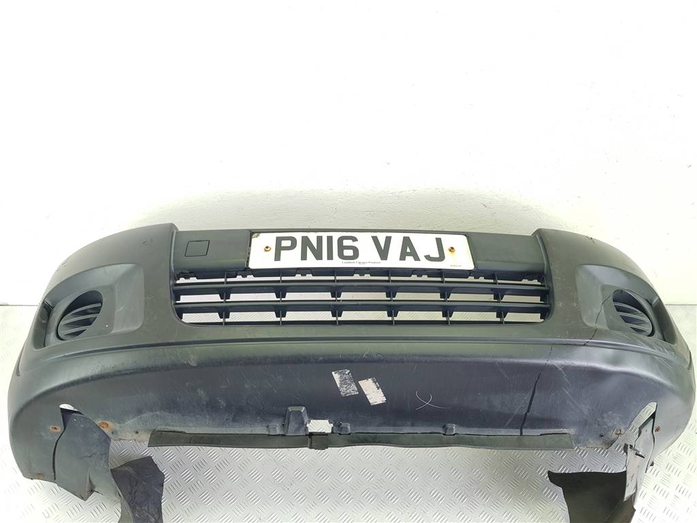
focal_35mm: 26
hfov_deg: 67.3
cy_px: 262
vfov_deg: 53.1
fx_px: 524
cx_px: 348
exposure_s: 1/50
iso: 50
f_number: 1.7
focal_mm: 4.2
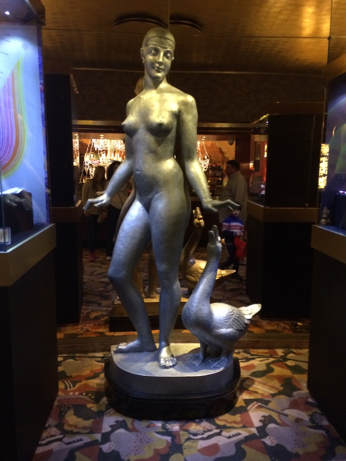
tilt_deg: -9.8
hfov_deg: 48.2
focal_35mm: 29
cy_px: 230
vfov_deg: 61.7
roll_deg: +1.6
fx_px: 386
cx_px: 173
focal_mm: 4.15
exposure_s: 1/15
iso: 320
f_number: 2.2
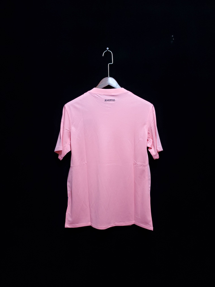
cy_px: 144
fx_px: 215
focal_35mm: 26
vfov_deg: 67.3
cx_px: 108
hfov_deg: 53.1
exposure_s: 1/30
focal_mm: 4.3
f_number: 1.5
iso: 250
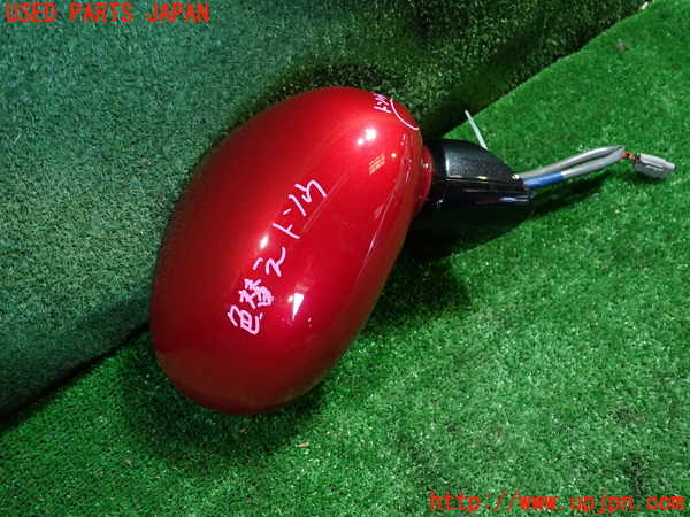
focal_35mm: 30
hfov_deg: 60.0
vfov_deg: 46.8
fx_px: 598
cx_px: 345
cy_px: 258
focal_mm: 5.4
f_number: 2.3
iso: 320
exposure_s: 1/30
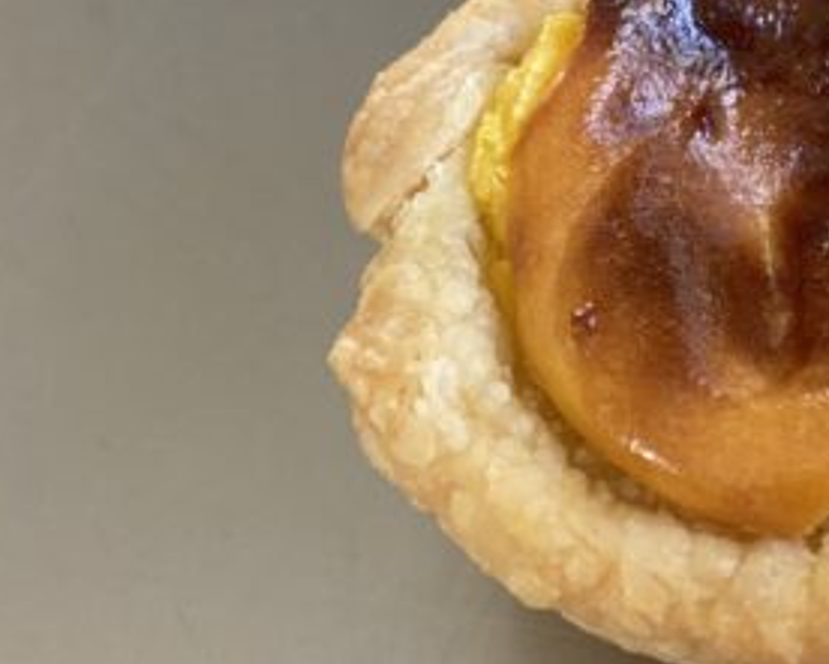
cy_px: 174
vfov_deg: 25.5
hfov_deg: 29.7
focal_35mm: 59
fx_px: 1448
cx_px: 843
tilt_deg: -55.8
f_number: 1.8
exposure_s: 1/60
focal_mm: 4.25
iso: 160
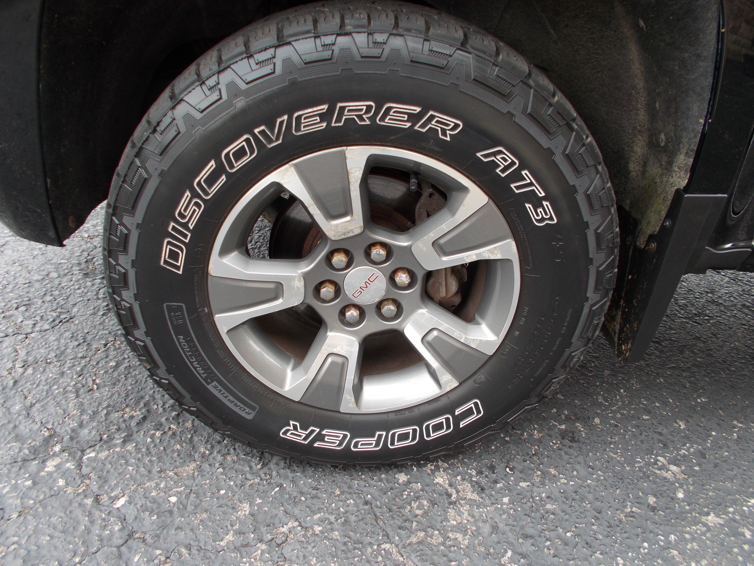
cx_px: 377
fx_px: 566
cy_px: 283
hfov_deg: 67.3
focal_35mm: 26
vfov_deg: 53.1
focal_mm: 4.6
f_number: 3.2
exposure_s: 1/60
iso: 80
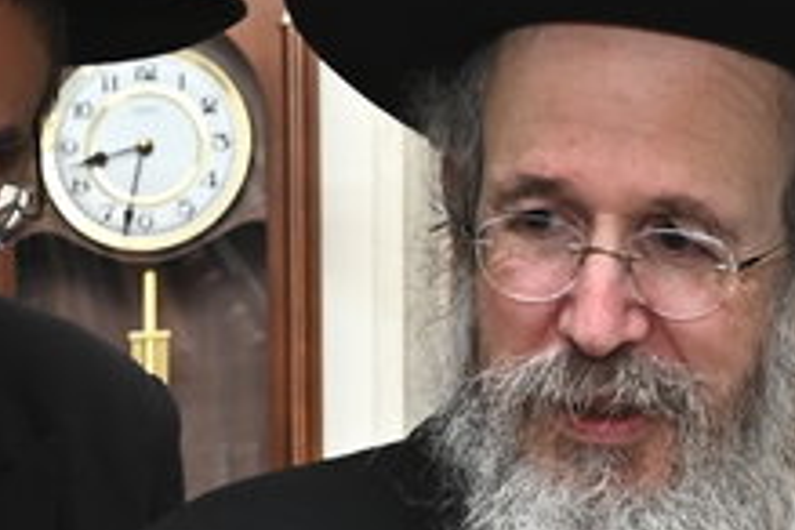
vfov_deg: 6.8
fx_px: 4372
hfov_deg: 10.4
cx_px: 559
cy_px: 859
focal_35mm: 198
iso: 2000
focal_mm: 31
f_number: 7.1
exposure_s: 1/200
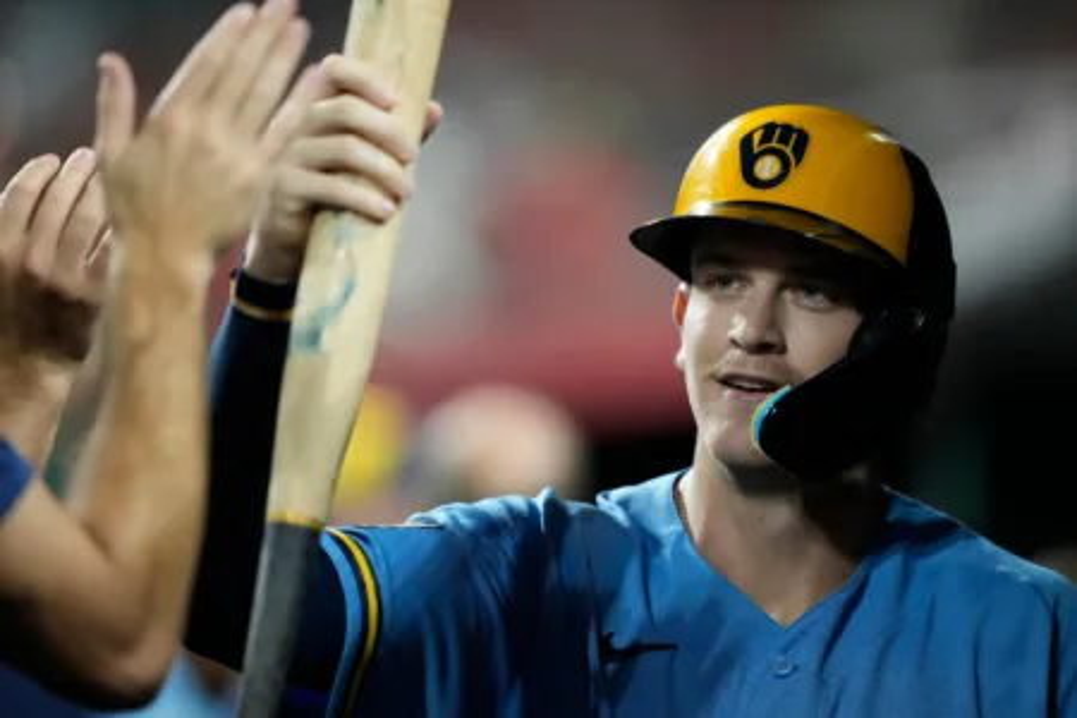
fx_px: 11966
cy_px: 359
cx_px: 538
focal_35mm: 400
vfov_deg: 3.4
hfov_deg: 5.2
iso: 5000
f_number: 2.8
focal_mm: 400
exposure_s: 1/1250
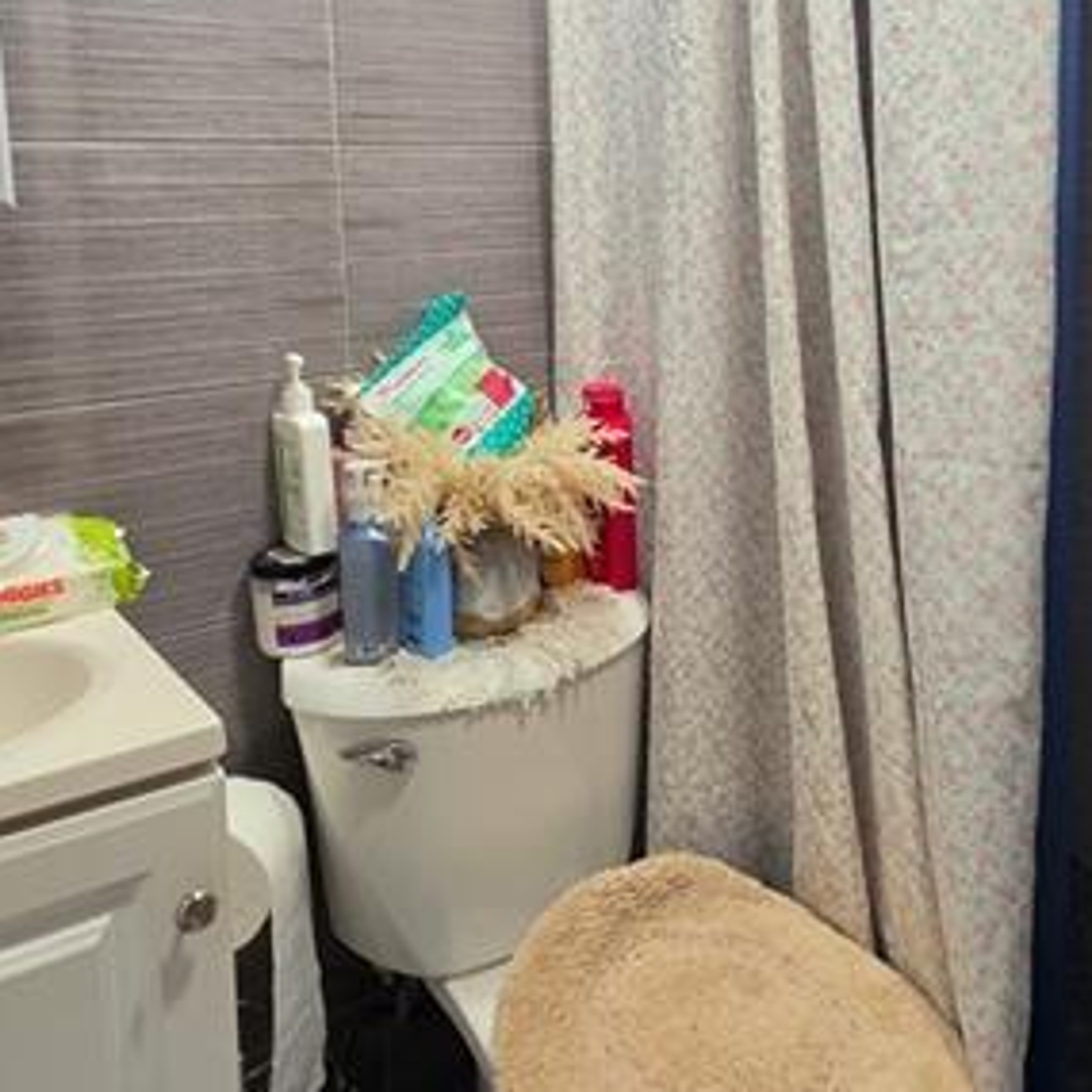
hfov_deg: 52.4
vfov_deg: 51.5
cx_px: 605
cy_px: 356
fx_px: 1106
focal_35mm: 31
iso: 100
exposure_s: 1/120
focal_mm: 2.2
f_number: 1.9
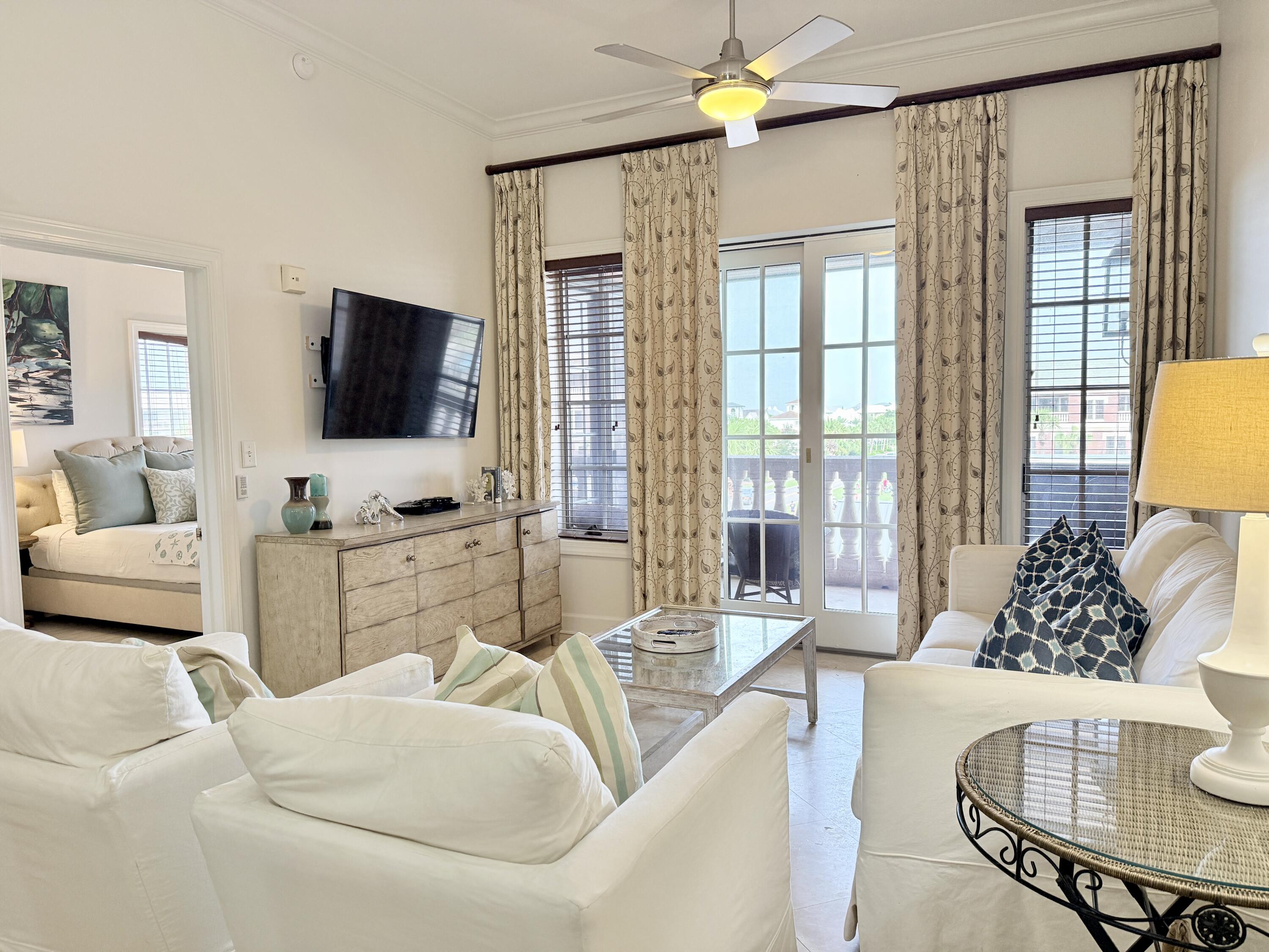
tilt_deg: -4.0
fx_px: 880
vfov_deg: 56.8
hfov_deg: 71.6
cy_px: 476
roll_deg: +0.7
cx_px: 634
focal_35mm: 24
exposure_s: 1/121
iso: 200
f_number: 1.78
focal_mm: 6.76
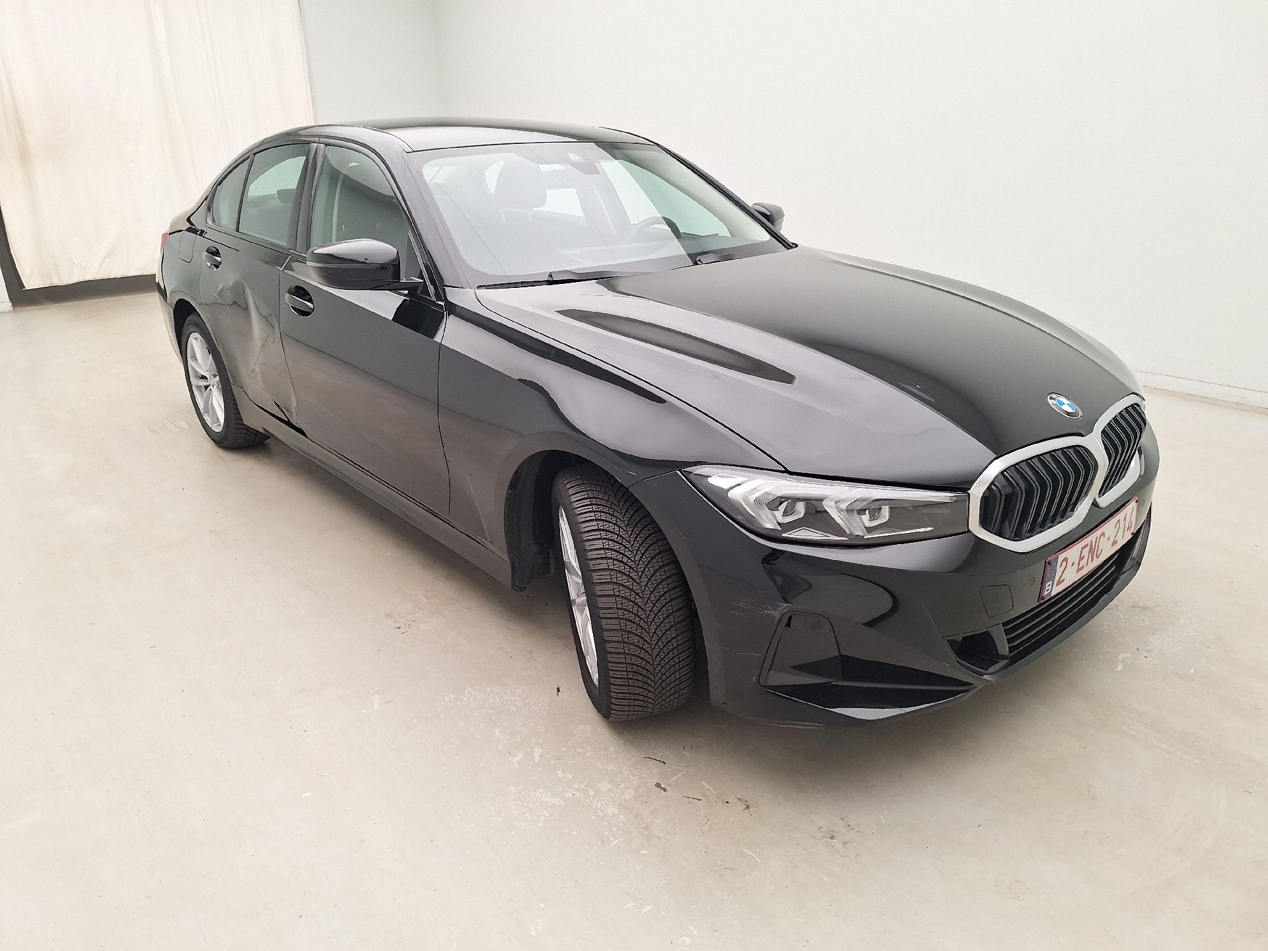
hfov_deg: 73.9
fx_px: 843
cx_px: 634
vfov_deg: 58.9
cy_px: 476
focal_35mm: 23
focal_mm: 5.54
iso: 64
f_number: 1.8
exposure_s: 1/100
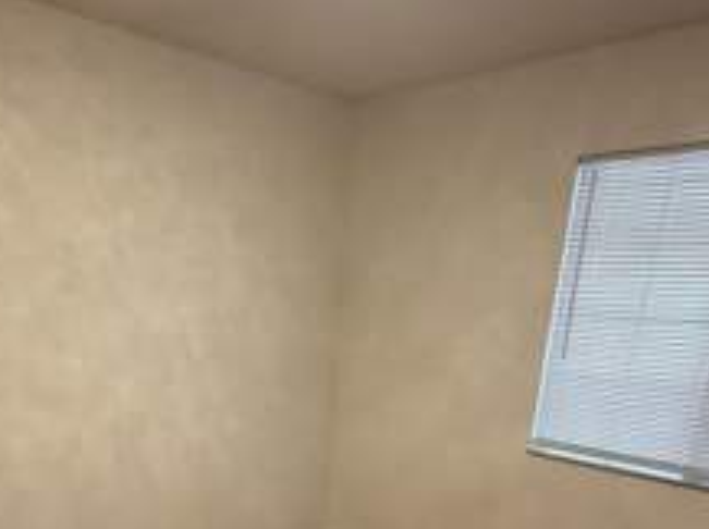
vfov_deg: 40.9
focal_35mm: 31
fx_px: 634
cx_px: 265
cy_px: 501
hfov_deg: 57.7
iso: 250
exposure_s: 1/120
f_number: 2.2
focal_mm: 2.22
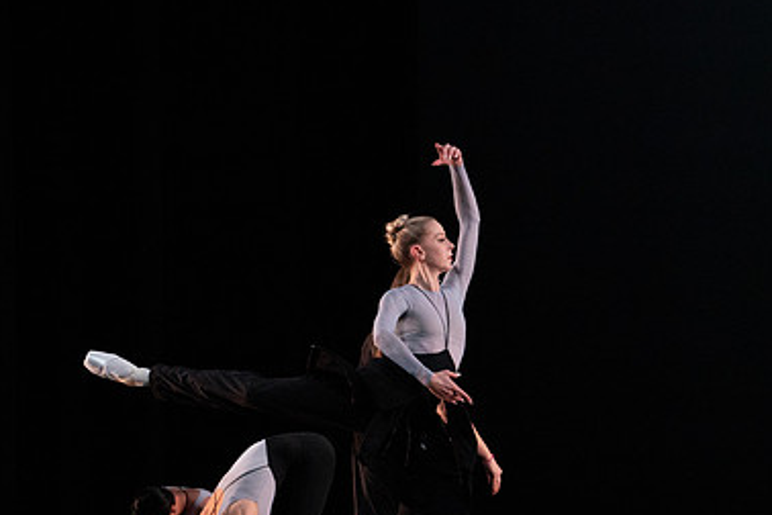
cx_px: 376
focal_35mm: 307
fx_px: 6583
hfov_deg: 6.7
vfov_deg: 4.5
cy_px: 385
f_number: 8
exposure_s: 1/500
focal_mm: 200
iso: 12800
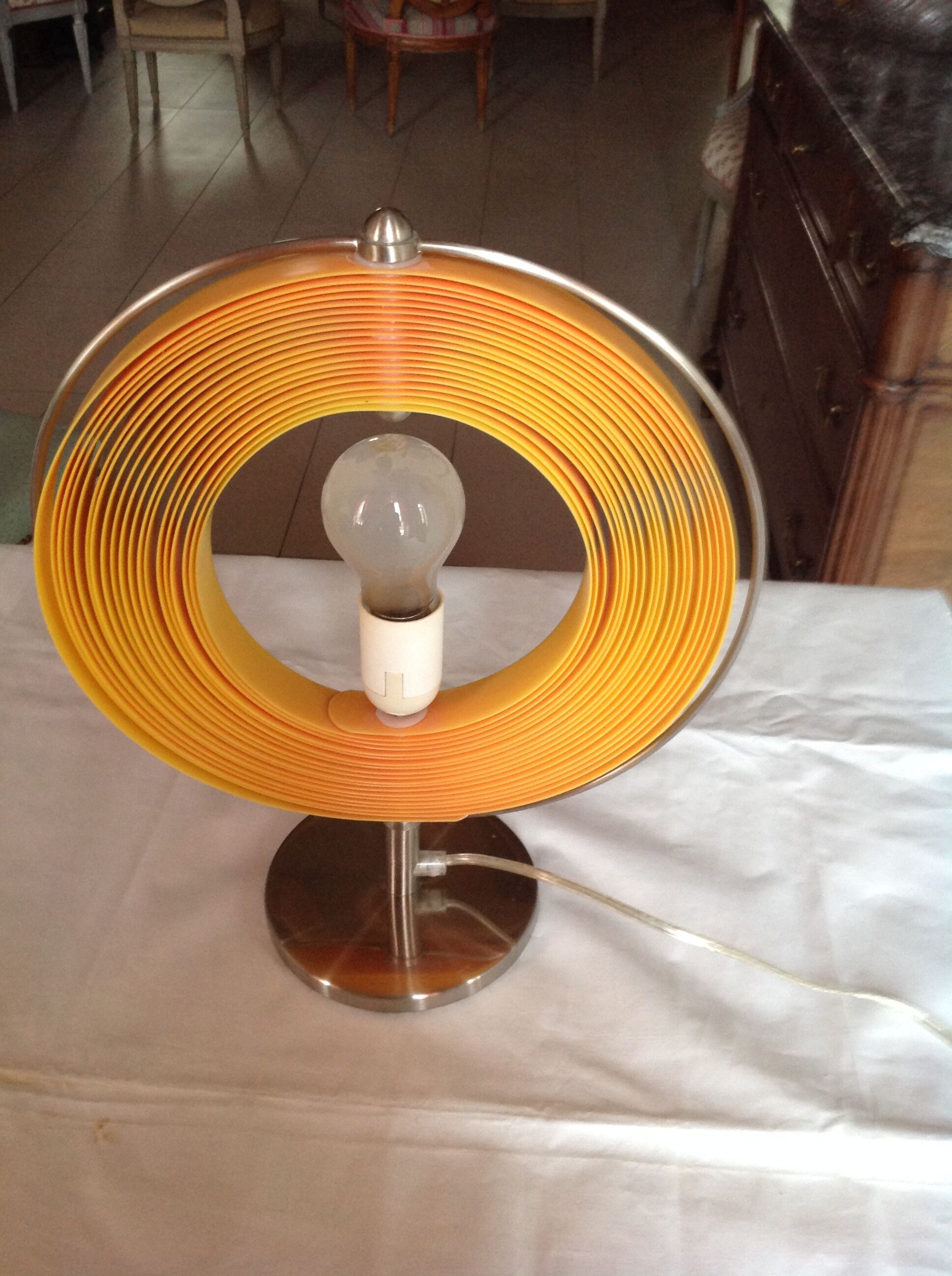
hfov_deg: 40.6
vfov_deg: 52.7
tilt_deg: -36.1
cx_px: 476
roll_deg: -0.3
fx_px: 1287
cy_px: 638
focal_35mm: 35
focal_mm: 4.28
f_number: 2.4
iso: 200
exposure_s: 1/15
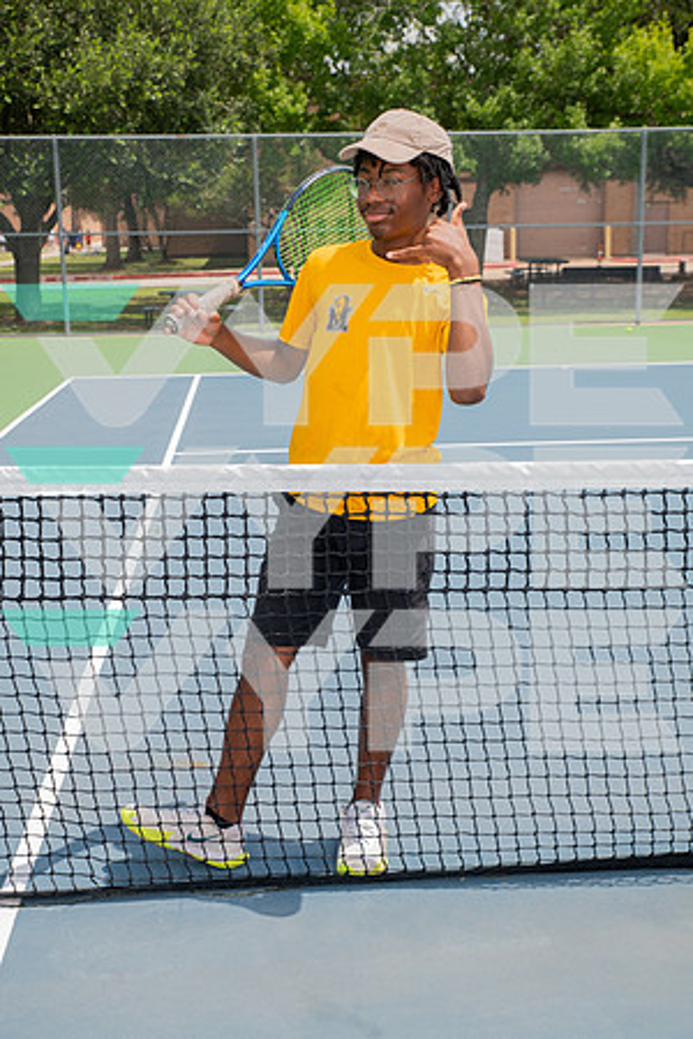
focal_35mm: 46
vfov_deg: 42.7
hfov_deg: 29.2
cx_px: 346
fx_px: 1328
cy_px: 520
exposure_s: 1/400
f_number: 6.3
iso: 100
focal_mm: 46
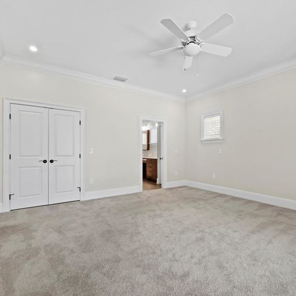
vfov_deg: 84.0
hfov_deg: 83.9
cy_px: 147
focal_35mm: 17
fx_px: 164
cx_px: 158
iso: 320
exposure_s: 1/1.25
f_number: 10
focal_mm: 7
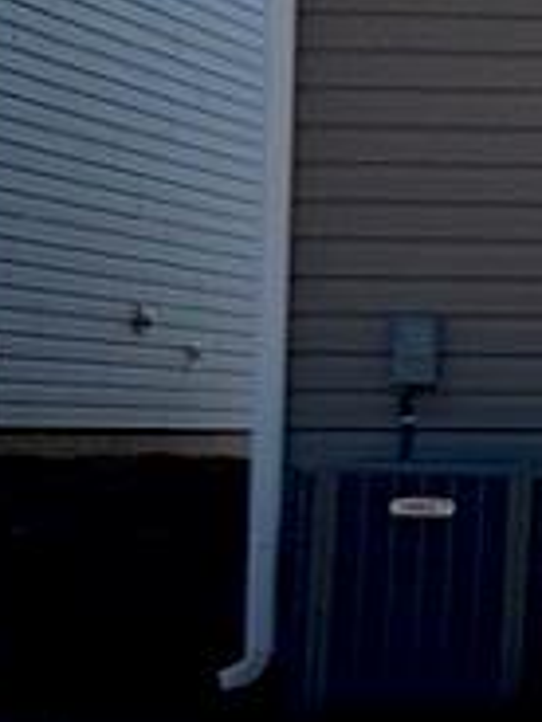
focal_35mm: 181
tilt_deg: +2.8
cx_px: 1394
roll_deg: -0.7
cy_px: 177
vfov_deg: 10.9
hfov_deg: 7.5
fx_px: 3779
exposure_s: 1/2571
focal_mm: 5.7
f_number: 1.5
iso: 50
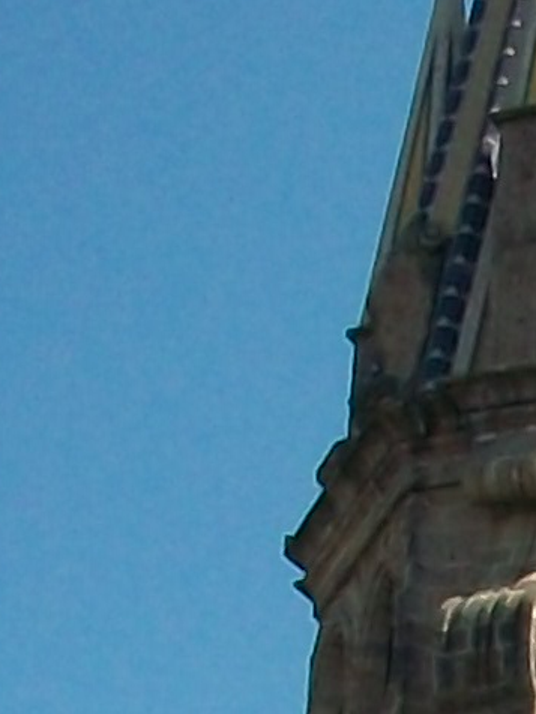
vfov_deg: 7.6
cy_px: 1496
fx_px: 5120
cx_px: 1836
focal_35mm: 248
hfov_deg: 5.5
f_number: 5.5
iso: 80
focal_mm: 5.7
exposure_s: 1/400
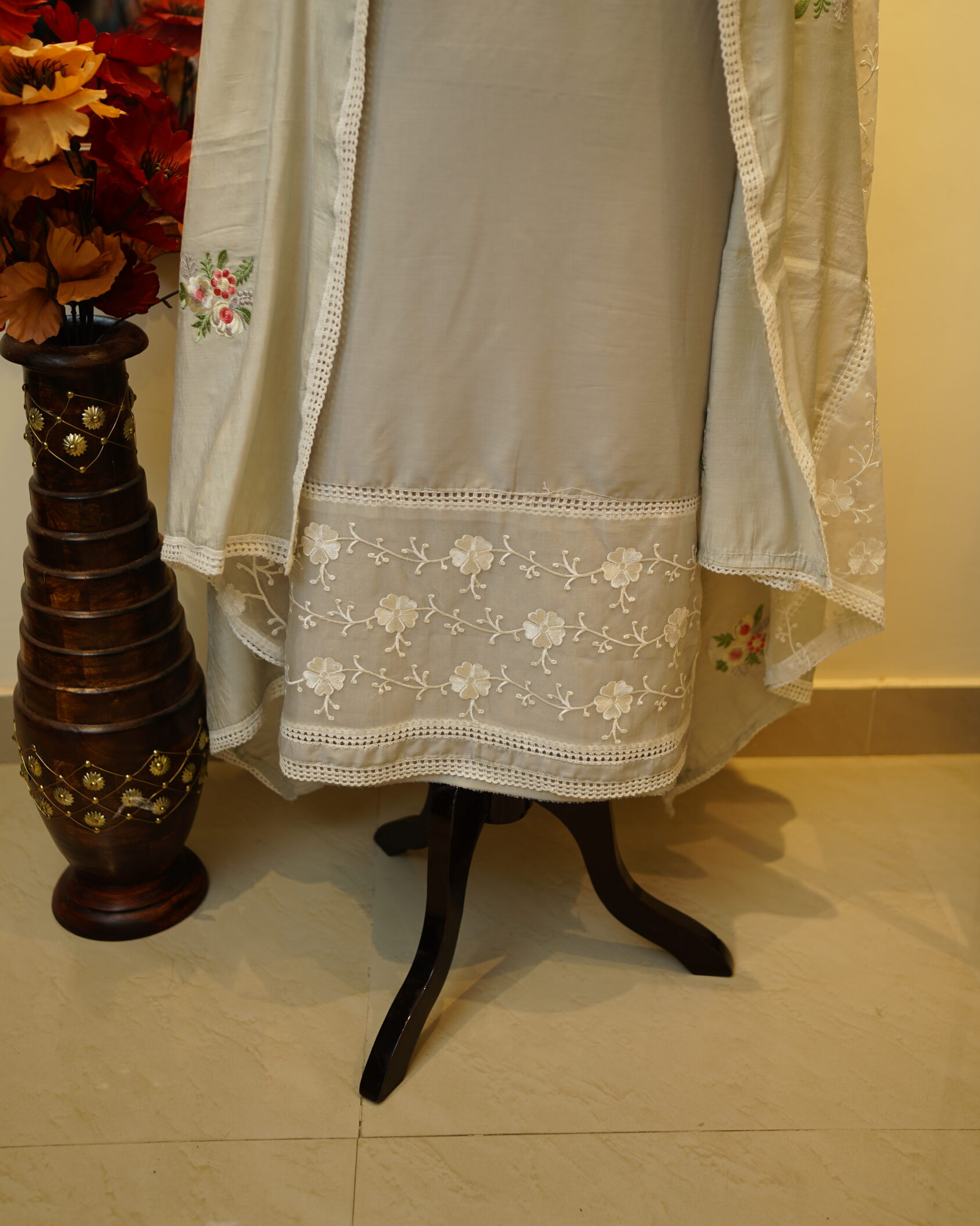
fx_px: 1450
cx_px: 487
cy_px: 533
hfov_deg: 37.3
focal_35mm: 40
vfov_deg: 45.7
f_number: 2.2
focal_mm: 35
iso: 160
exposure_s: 1/125
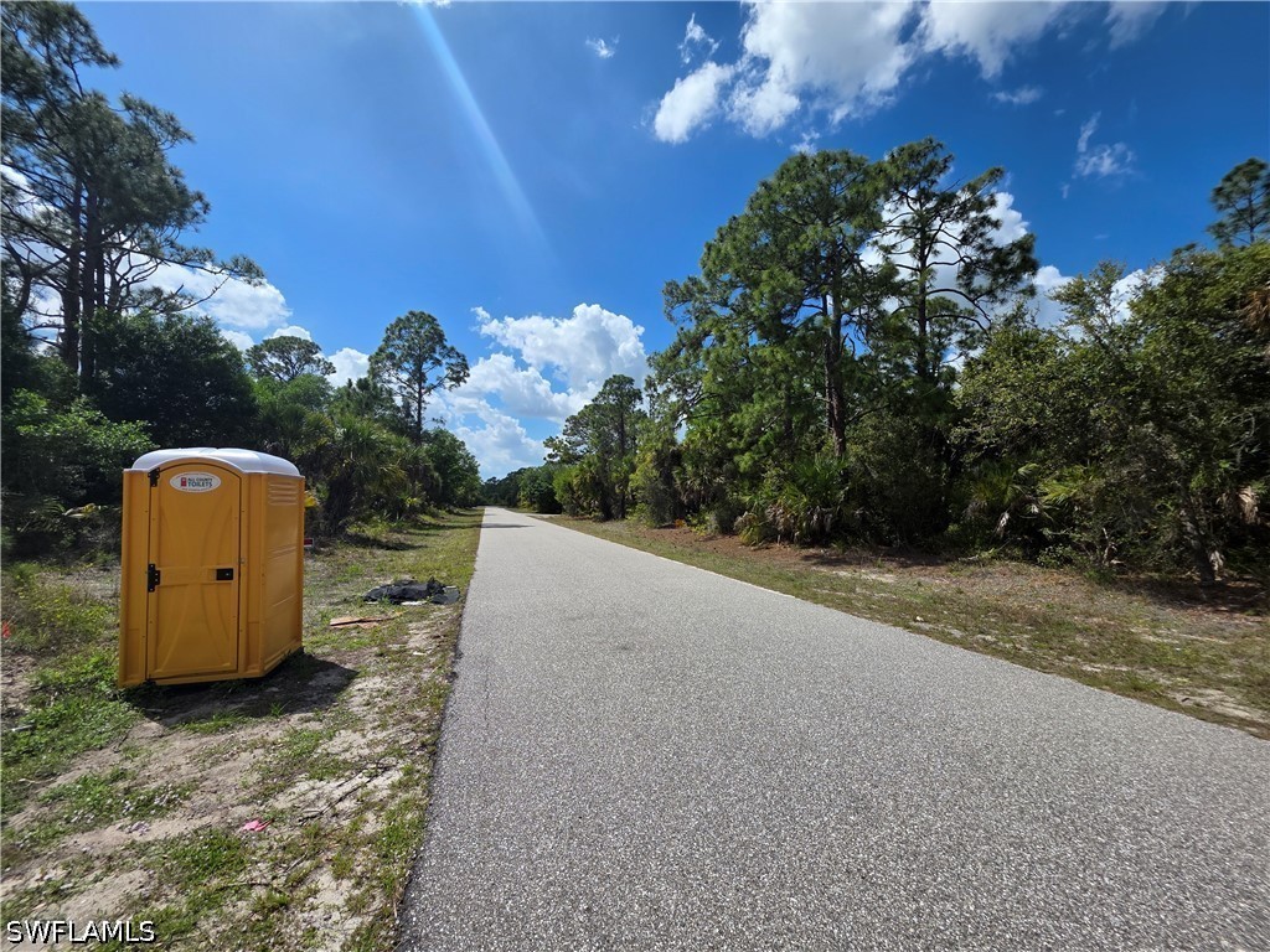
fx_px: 477
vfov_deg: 89.9
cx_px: 635
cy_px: 476
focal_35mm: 13
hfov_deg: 106.2
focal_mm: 2.2
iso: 40
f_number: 1.9
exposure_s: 1/3512
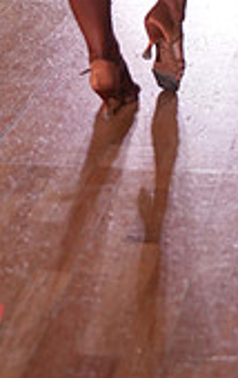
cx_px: 301
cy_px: -262
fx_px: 1146
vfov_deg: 16.3
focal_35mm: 111
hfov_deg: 11.6
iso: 1250
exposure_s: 1/500
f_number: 4
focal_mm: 32
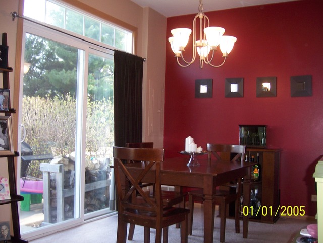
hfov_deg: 51.4
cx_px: 162
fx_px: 336
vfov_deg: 39.7
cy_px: 122
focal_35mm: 36
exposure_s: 1/60
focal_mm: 6.2
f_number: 2.8
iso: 125
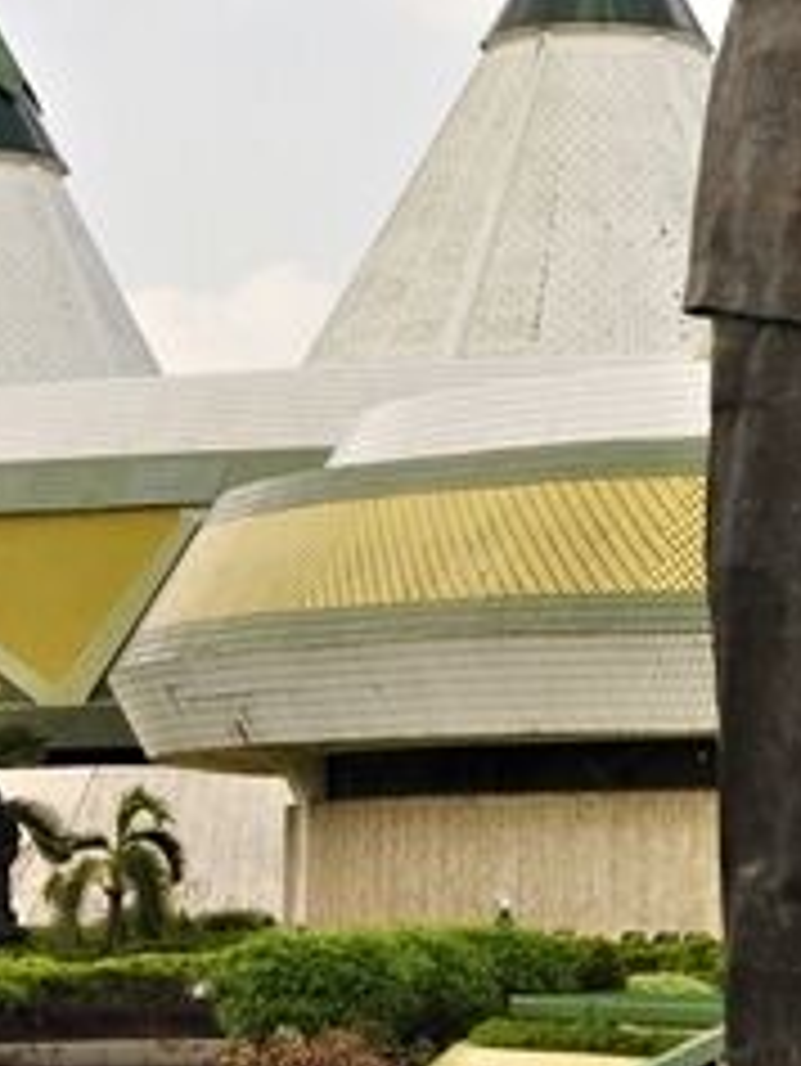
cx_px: 871
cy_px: 283
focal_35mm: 151
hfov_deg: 9.8
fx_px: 4643
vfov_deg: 13.1
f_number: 10
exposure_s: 1/250
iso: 220
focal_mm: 31
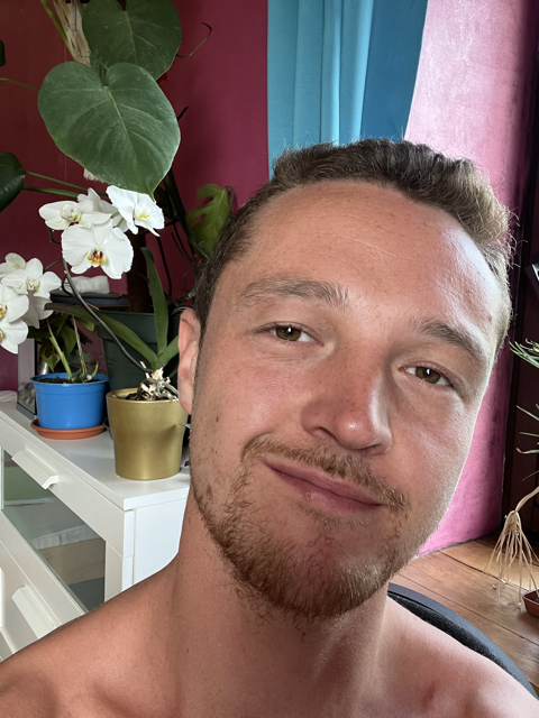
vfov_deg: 60.0
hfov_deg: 46.8
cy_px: 359
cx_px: 270
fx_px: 623
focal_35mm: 30
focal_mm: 2.71
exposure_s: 1/60
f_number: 2.2
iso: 160
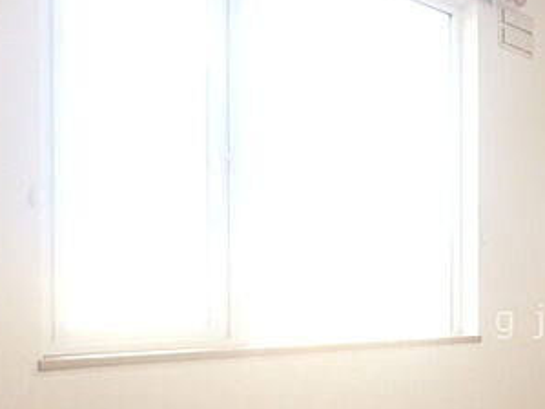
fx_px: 708
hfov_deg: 38.1
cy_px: 321
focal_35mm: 45
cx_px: 527
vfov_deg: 31.4
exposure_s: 1/125
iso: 800
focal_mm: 3.7
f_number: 3.5
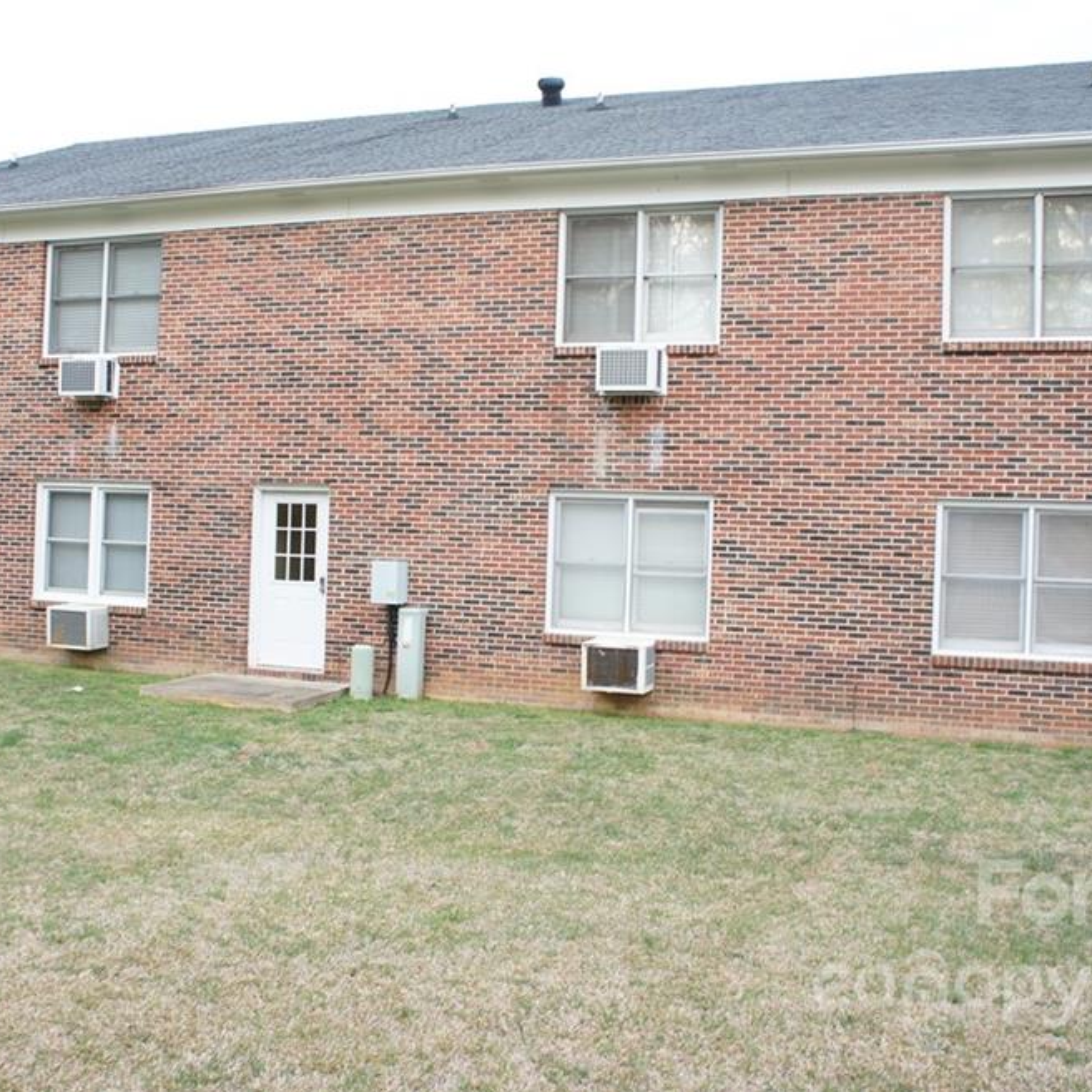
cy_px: 536
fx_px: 1344
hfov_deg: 44.1
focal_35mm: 38
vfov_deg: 44.2
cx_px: 460
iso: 200
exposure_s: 1/60
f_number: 5.6
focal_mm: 19
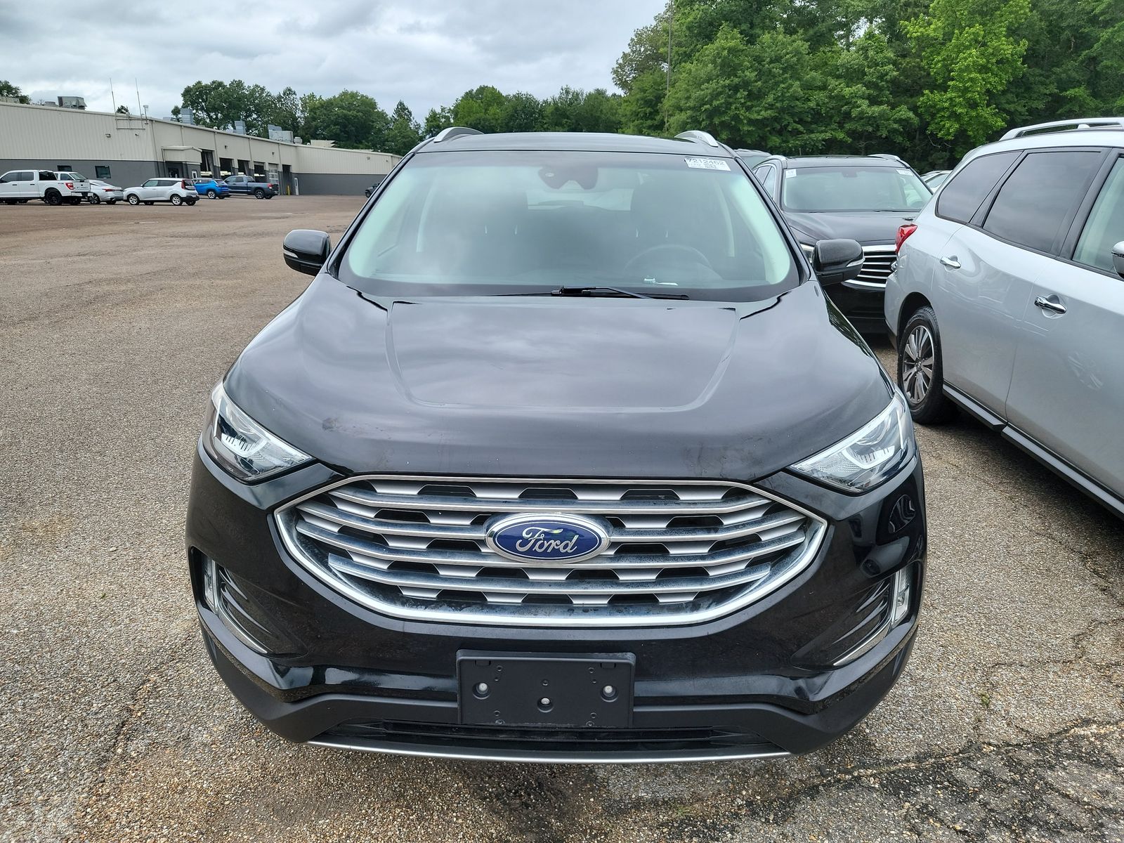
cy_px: 422
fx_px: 779
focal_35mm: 24
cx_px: 562
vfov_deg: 56.8
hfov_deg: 71.6
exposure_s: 1/371
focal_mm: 6.7
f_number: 1.8
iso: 50
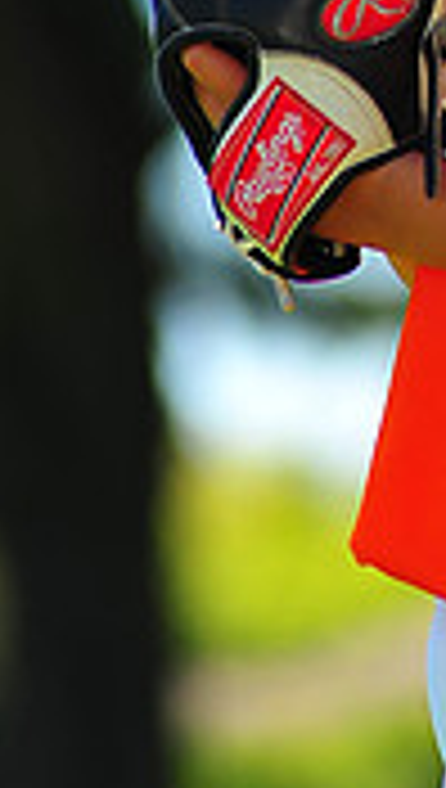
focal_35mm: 623
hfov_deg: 2.0
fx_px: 13042
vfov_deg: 3.5
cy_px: -324
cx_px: 649
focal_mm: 180
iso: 200
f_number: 4
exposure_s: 1/800
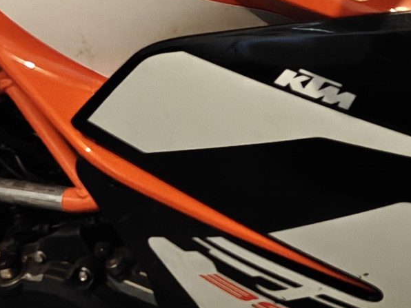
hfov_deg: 12.2
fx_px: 1876
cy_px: 158
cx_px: 501
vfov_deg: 9.4
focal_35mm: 158
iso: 1600
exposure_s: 1/24
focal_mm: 6.06
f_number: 1.6
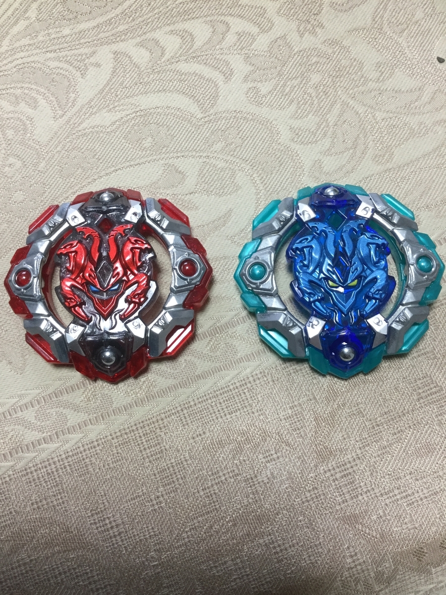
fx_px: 533
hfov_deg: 45.4
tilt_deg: -74.1
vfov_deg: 58.4
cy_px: 298
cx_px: 223
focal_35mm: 31
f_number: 2.4
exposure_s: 1/30
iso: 64
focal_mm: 3.3
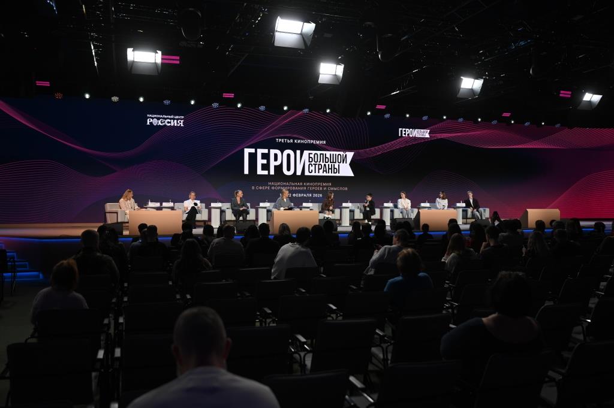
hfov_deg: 60.3
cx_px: 307
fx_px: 528
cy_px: 204
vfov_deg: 42.3
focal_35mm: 31
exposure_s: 1/200
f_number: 2.8
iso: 800
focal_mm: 31
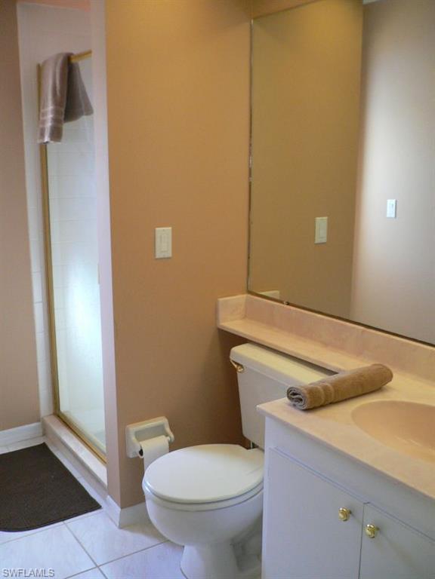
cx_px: 218
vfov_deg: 52.6
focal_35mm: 35
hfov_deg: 40.7
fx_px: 586
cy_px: 290
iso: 200
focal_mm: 5.8
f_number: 2.8
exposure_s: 1/10
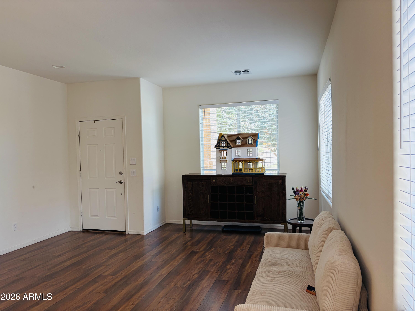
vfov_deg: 53.1
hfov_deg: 67.3
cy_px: 156
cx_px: 208
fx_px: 312
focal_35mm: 26
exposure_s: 1/120
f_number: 1.6
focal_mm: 5.96
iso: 100
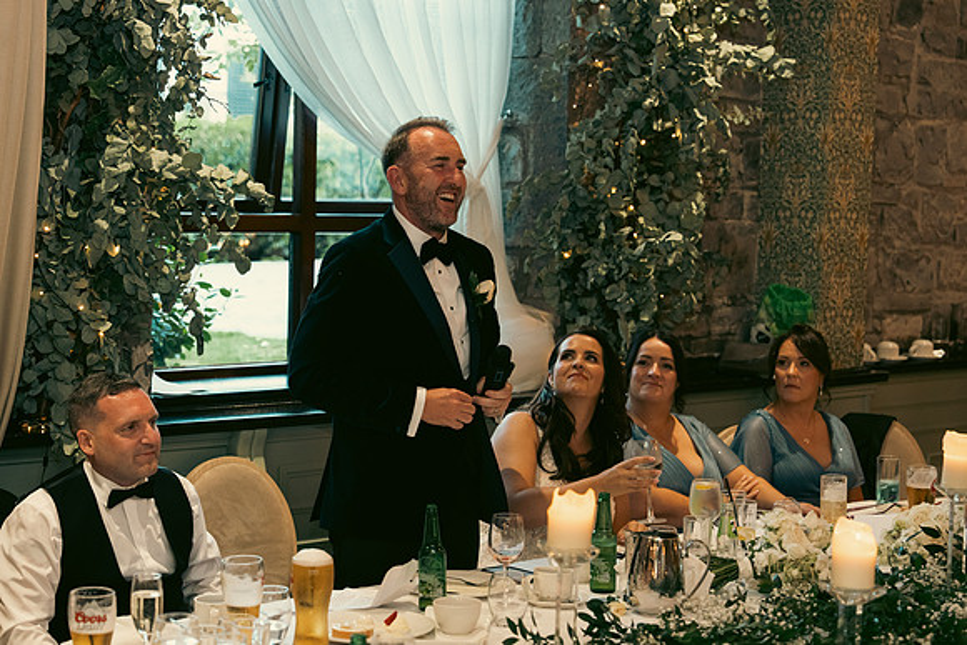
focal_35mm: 70
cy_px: 322
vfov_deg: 19.5
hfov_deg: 28.8
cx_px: 484
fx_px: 1881
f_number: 3.5
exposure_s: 1/160
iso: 2500
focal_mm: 70
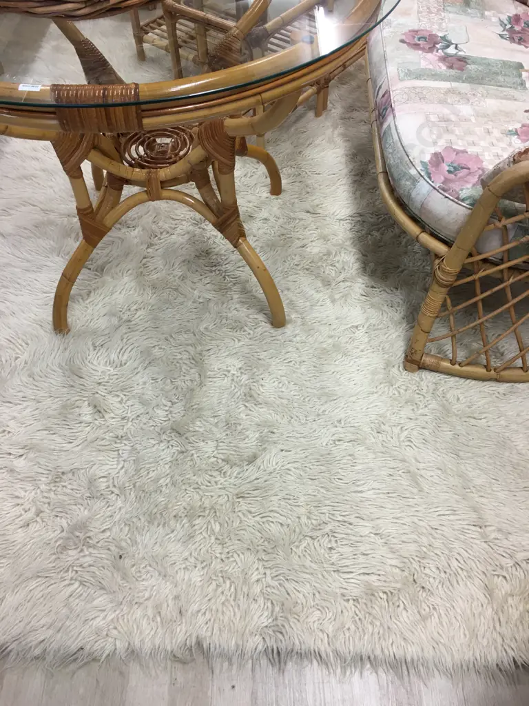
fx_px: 591
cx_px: 264
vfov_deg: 61.7
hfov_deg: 48.2
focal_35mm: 29
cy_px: 353
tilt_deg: -51.6
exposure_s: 1/17
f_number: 2.2
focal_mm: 4.15
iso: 32
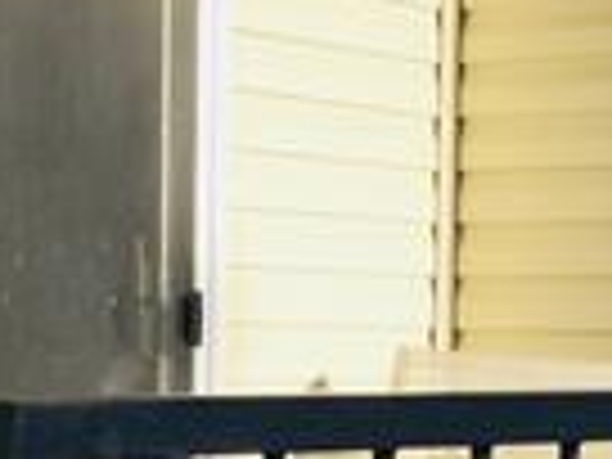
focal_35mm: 146
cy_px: 457
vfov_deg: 10.1
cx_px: 549
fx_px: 2581
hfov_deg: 13.4
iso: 25
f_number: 2.4
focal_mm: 3.3
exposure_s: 1/754
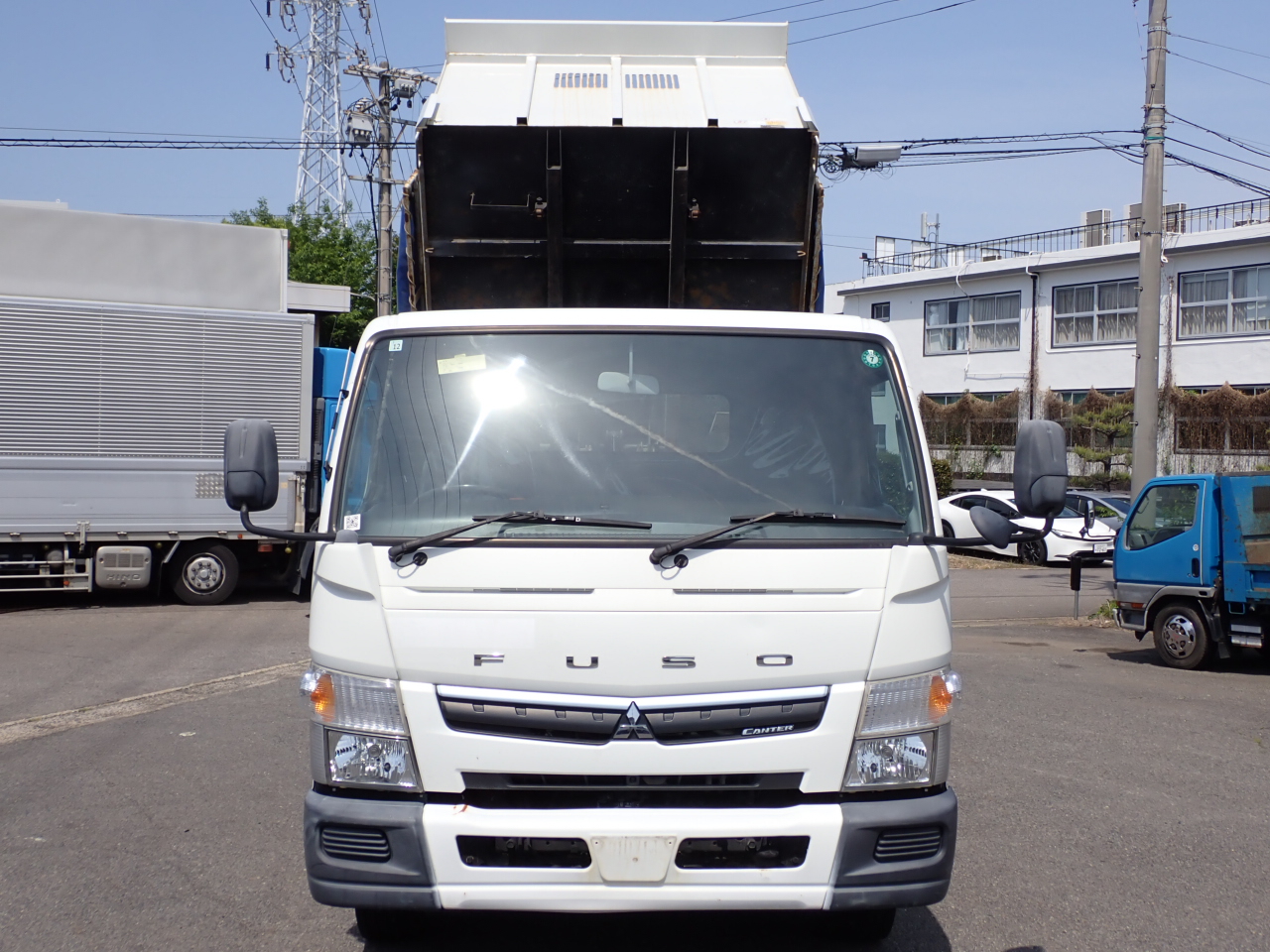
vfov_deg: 35.1
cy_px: 476
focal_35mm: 41
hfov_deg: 45.8
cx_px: 635
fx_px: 1504
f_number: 4
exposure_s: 1/1000
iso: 100
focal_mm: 7.31
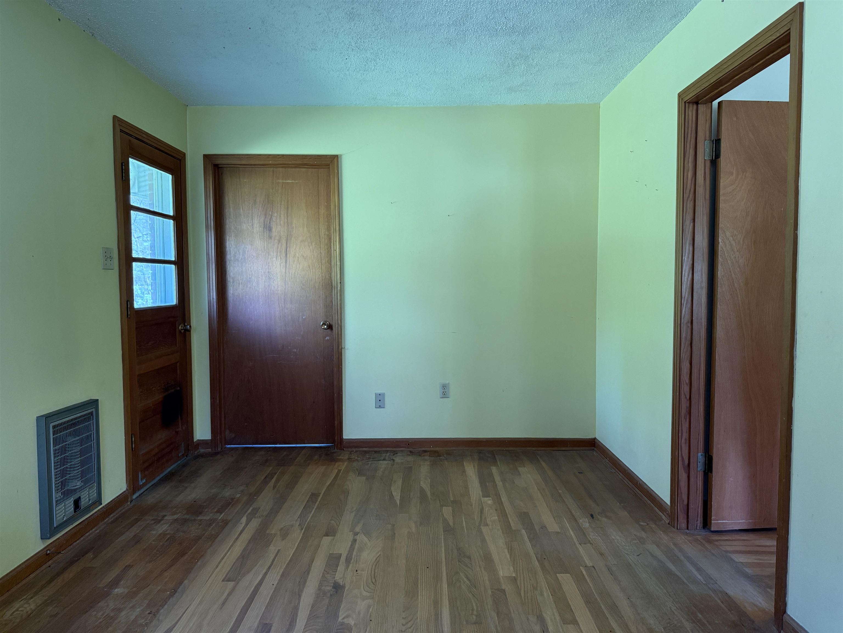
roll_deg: +1.8
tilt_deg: -2.8
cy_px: 316
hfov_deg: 71.6
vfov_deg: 56.8
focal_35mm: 24
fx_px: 584
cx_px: 422
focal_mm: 6.76
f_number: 1.78
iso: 400
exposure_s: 1/60
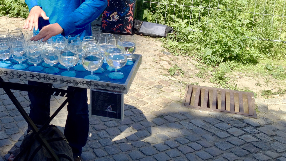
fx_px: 470
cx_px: 62
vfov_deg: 19.1
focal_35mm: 62
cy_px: 19
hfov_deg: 33.0
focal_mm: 4.28
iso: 50
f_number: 2.4
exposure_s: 1/292
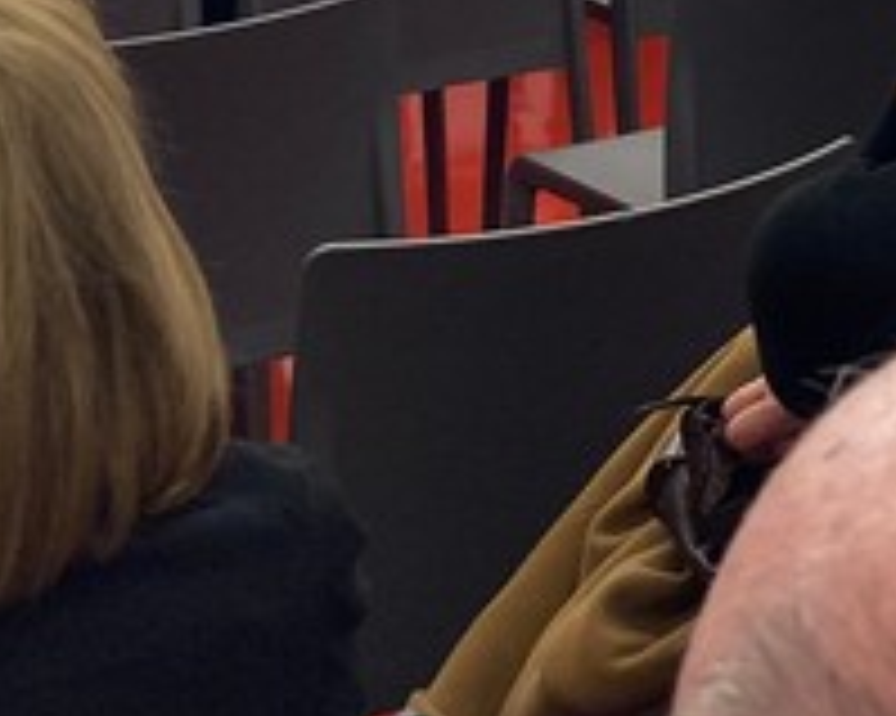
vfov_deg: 12.7
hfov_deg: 15.2
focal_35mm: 110
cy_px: -585
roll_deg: -0.3
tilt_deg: -1.2
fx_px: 2916
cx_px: 1580
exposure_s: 1/100
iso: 64
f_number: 1.8
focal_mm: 3.99
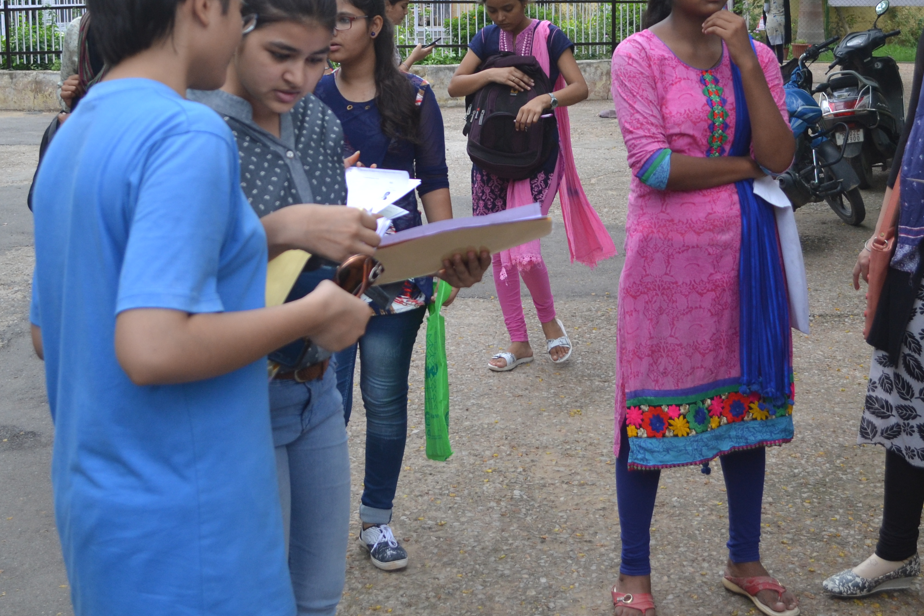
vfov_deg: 24.2
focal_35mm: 55
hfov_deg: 36.2
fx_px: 1411
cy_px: 117
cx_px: 513
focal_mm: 22
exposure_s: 1/800
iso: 400
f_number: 3.8
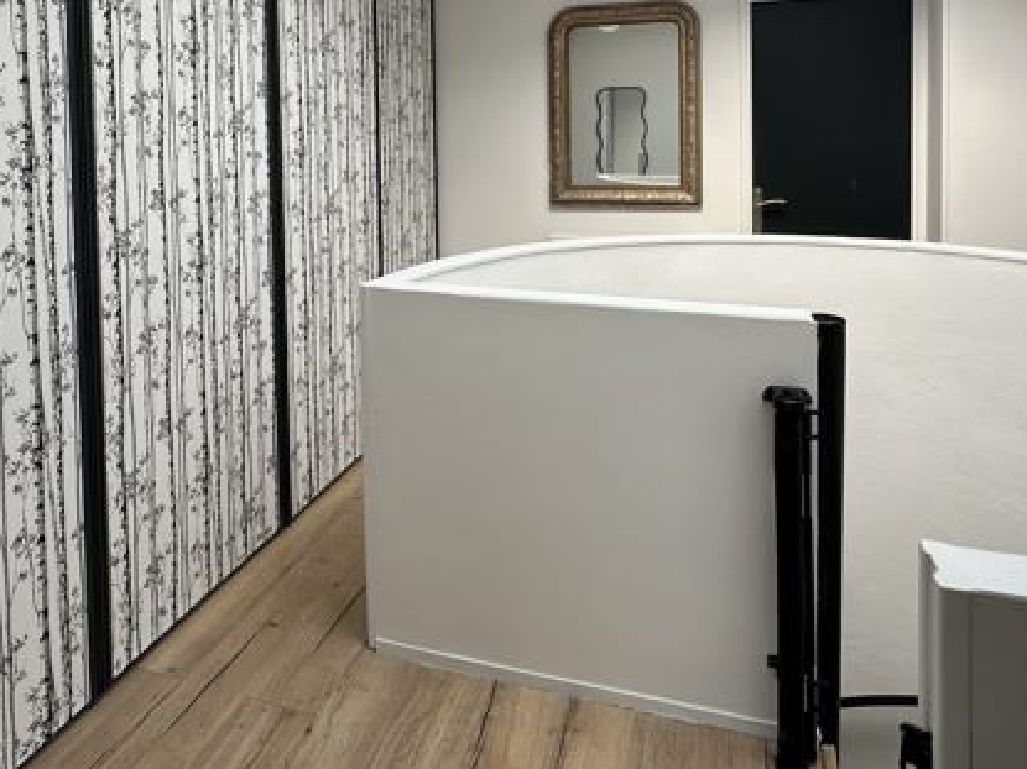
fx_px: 801
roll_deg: +1.3
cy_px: 148
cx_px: 460
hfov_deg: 65.2
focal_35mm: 27
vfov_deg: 48.3
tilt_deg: -2.1
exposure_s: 1/530
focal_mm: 2.22
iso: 40
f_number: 2.2
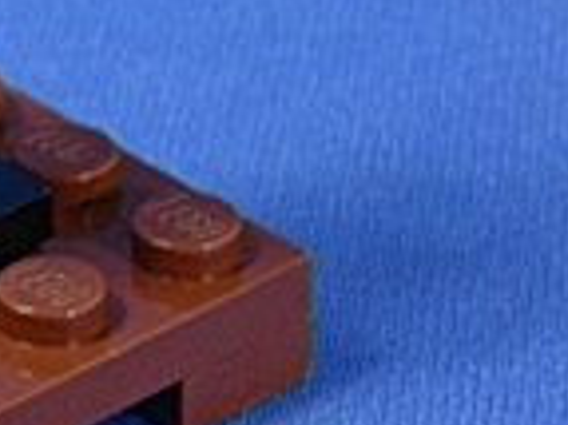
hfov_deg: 6.4
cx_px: -540
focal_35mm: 300
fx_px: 4918
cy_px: -115
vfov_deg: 4.9
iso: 70
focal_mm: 10.2
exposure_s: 1/10.3
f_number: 3.6
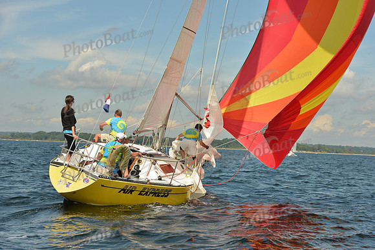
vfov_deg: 19.5
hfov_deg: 28.8
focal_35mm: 70
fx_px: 729
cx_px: 188
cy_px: 125
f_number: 7.1
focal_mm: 70
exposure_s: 1/1600
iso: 320
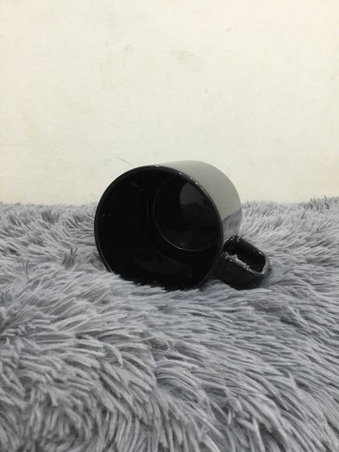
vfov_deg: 58.4
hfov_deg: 45.4
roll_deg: +0.3
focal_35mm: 31
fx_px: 405
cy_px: 226
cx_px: 170
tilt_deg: -15.5
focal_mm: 3.3
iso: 160
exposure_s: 1/33
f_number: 2.4
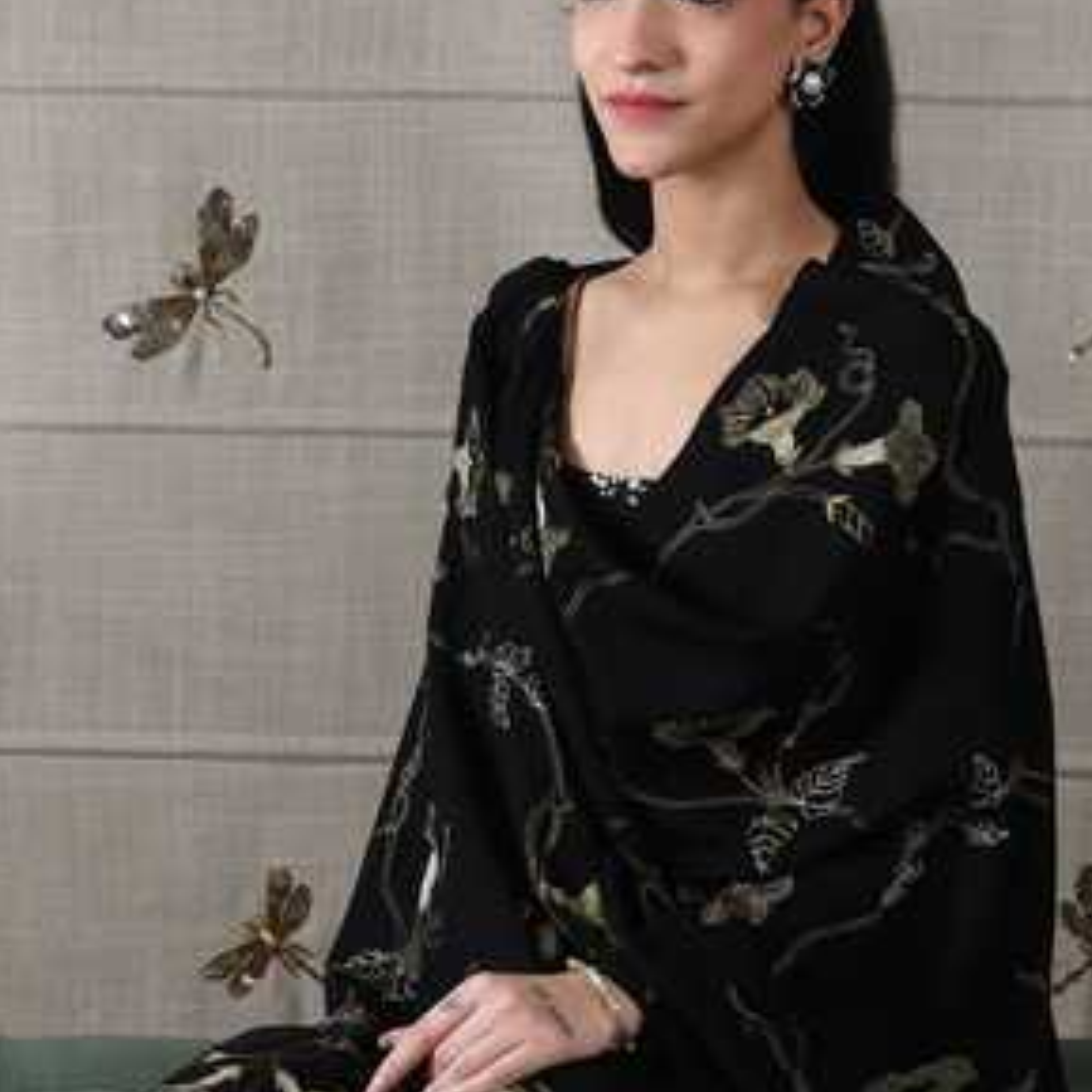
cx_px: 582
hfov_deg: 13.3
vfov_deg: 13.3
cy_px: 701
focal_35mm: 131
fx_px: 4675
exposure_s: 1/100
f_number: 18
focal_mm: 85
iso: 160
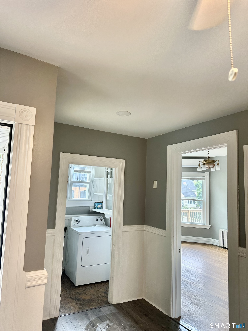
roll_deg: -2.6
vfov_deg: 71.6
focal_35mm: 24
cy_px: 166
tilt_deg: +8.0
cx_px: 124
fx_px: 229
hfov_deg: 56.8
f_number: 1.78
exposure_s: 1/120
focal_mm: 6.86
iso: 125
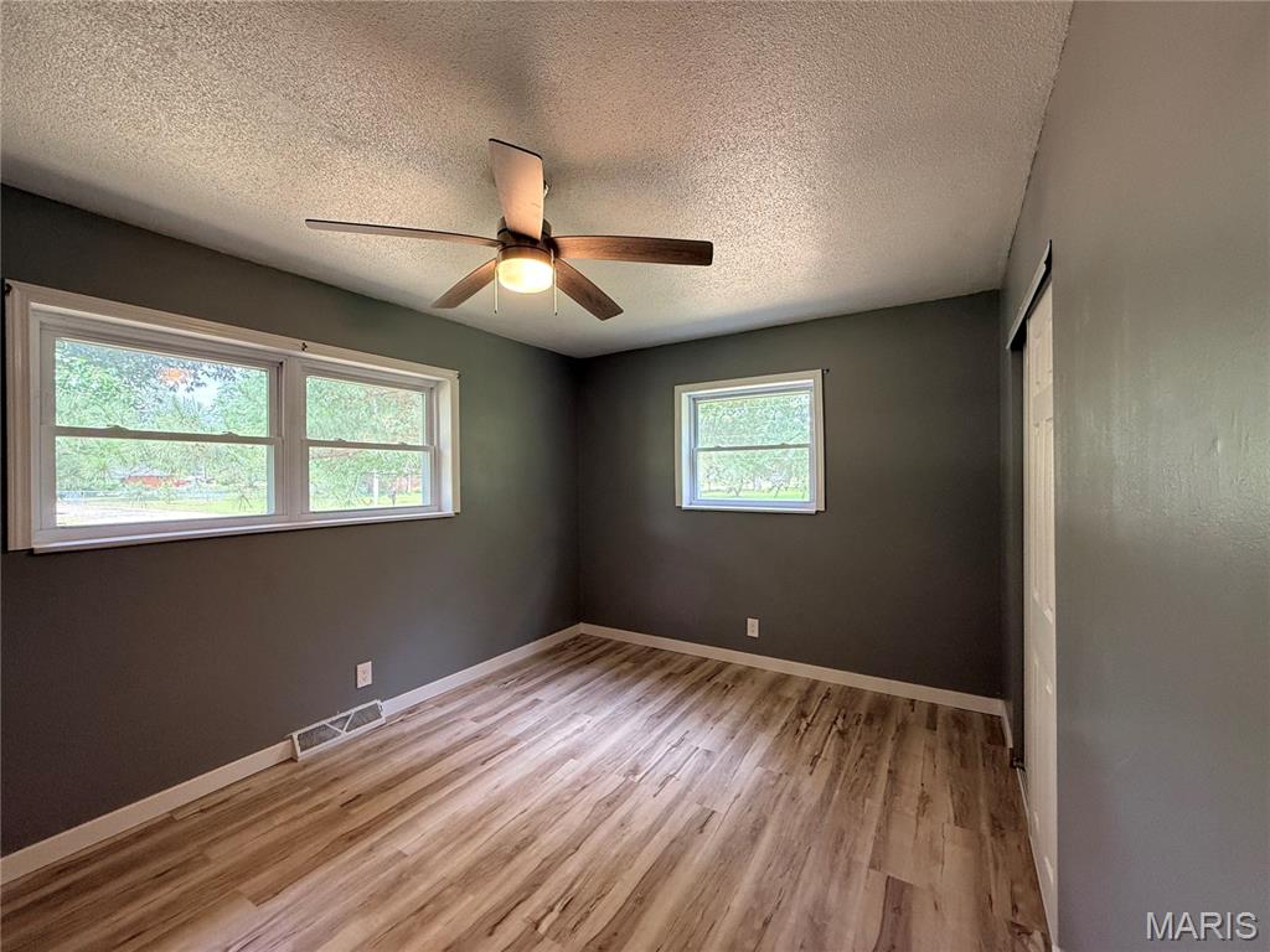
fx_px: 514
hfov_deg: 102.1
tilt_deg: +0.1
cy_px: 476
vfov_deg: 85.7
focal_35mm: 14
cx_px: 635
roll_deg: +0.6
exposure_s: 1/120
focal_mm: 2.22
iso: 320
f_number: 2.2
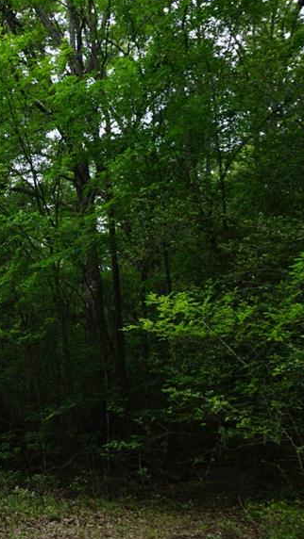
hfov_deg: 23.0
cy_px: 307
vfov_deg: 45.3
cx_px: -111
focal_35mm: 45
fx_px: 644
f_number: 6.3
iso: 100
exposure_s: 1/60
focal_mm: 16
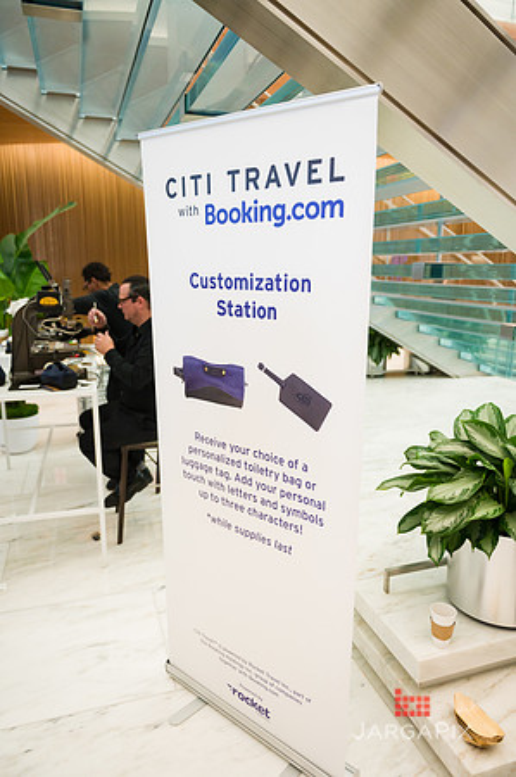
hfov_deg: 49.5
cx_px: 258
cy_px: 388
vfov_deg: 69.4
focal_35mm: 26
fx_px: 560
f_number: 3.2
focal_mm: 26
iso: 1600
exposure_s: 1/500
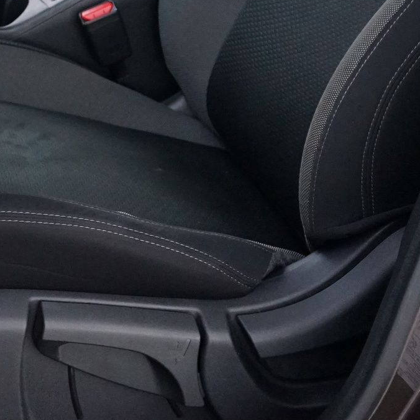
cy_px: -57
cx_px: -50
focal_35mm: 88
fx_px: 1208
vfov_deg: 18.8
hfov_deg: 18.9
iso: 4000
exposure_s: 1/10
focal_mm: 28
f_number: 3.5
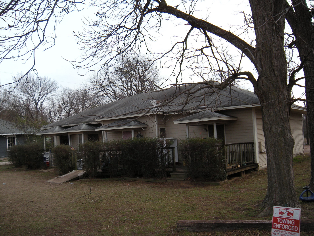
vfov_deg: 40.7
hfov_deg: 52.6
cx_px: 157
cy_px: 118
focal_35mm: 35
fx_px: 317
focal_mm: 5.9
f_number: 3.8
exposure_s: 1/416
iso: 64
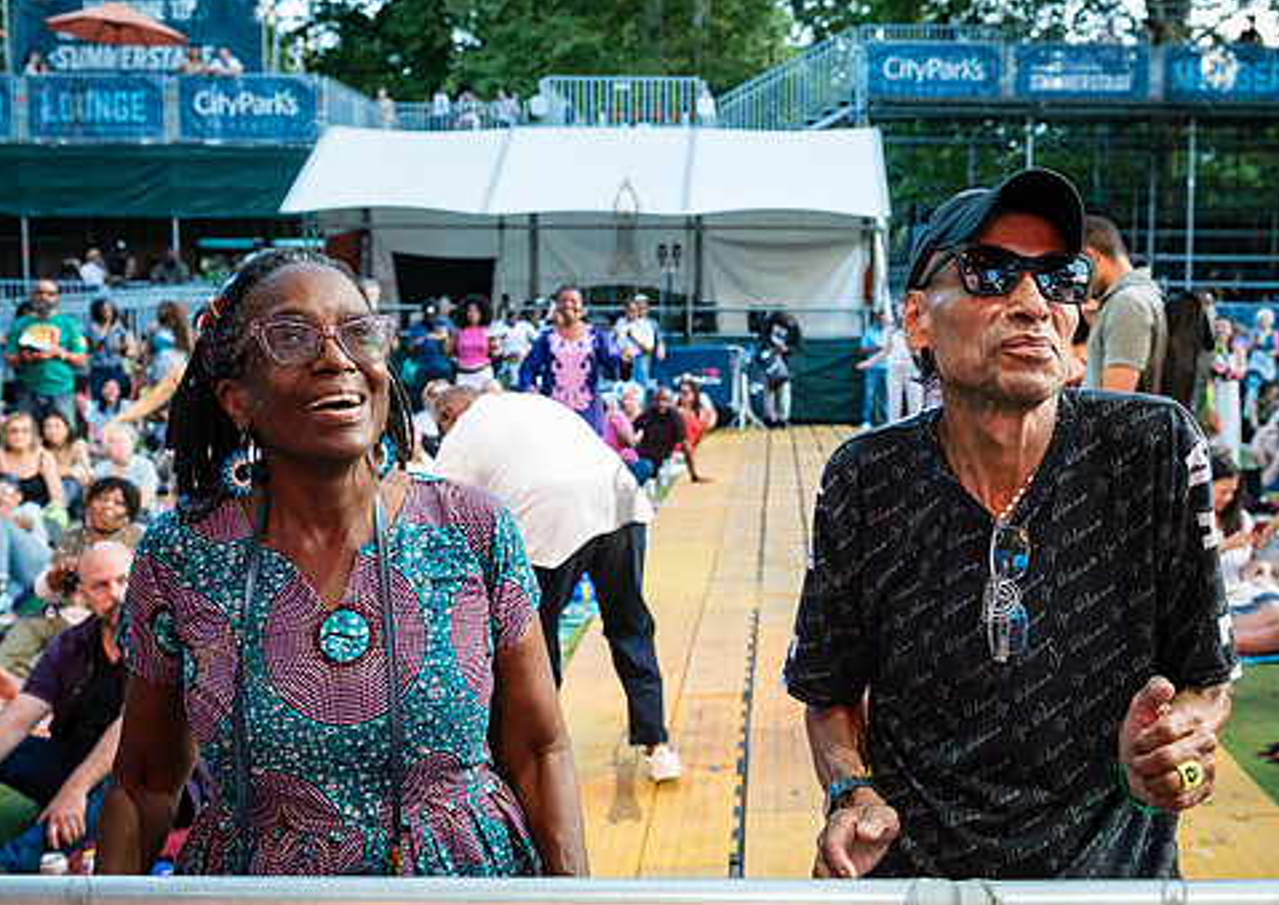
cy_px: 502
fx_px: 1702
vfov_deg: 29.8
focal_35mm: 47
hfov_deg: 41.0
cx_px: 776
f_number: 5
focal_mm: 32
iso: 2000
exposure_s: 1/400
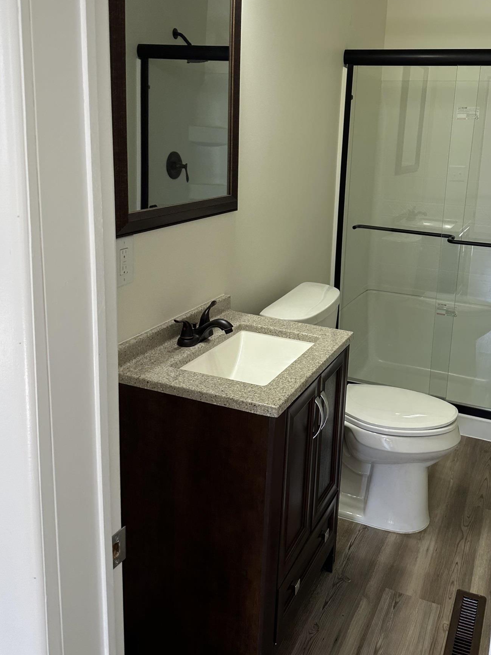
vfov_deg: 56.3
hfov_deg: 43.8
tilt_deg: -10.3
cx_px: 309
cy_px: 256
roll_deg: -3.7
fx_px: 605
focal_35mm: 32
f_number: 1.78
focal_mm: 6.86
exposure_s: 1/120
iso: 100
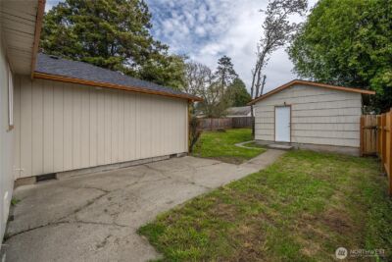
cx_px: 196
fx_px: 152
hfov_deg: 104.2
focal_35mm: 14
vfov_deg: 81.3
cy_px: 131
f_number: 7.1
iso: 80
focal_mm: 14
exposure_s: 1/200
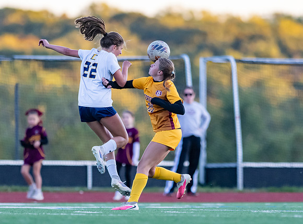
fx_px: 5141
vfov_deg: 2.5
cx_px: 152
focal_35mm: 591
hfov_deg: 3.4
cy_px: 124
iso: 1800
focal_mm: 300
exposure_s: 1/1600
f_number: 2.8
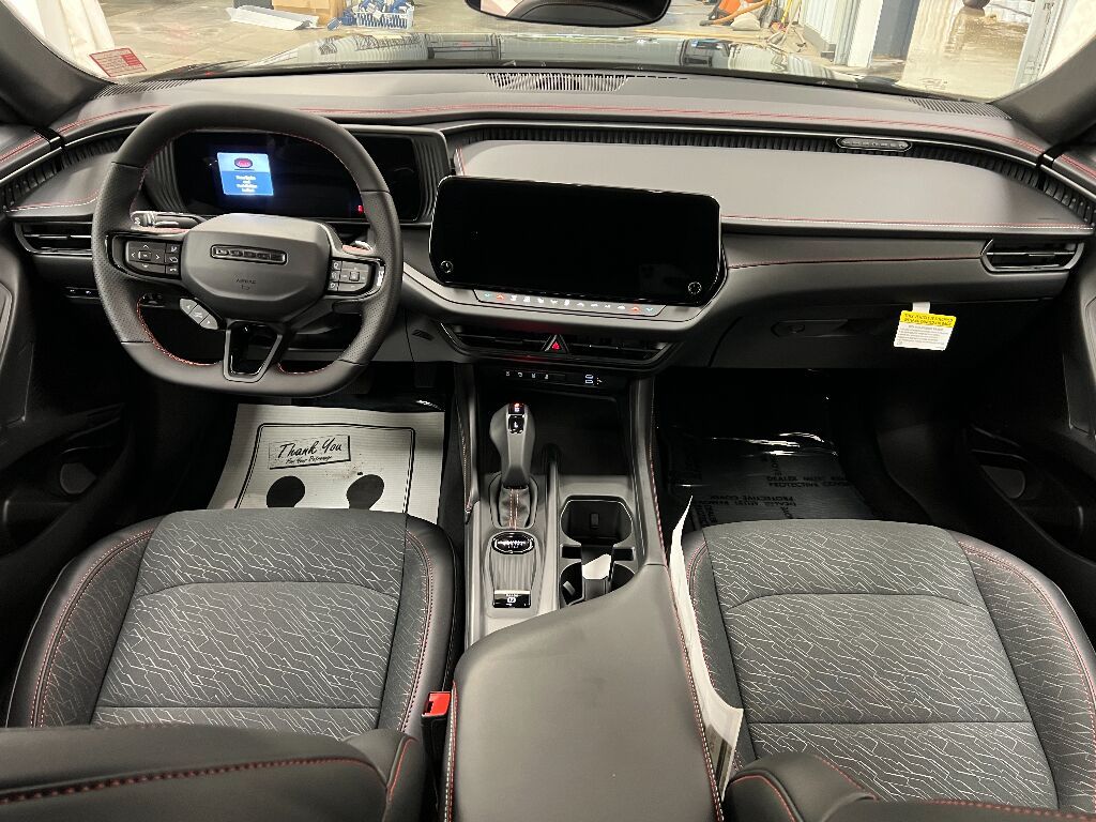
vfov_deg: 53.1
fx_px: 823
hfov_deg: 67.3
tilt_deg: -32.6
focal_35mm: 26
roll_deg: -1.2
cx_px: 548
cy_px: 411
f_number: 1.5
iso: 500
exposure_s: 1/30
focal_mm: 5.7
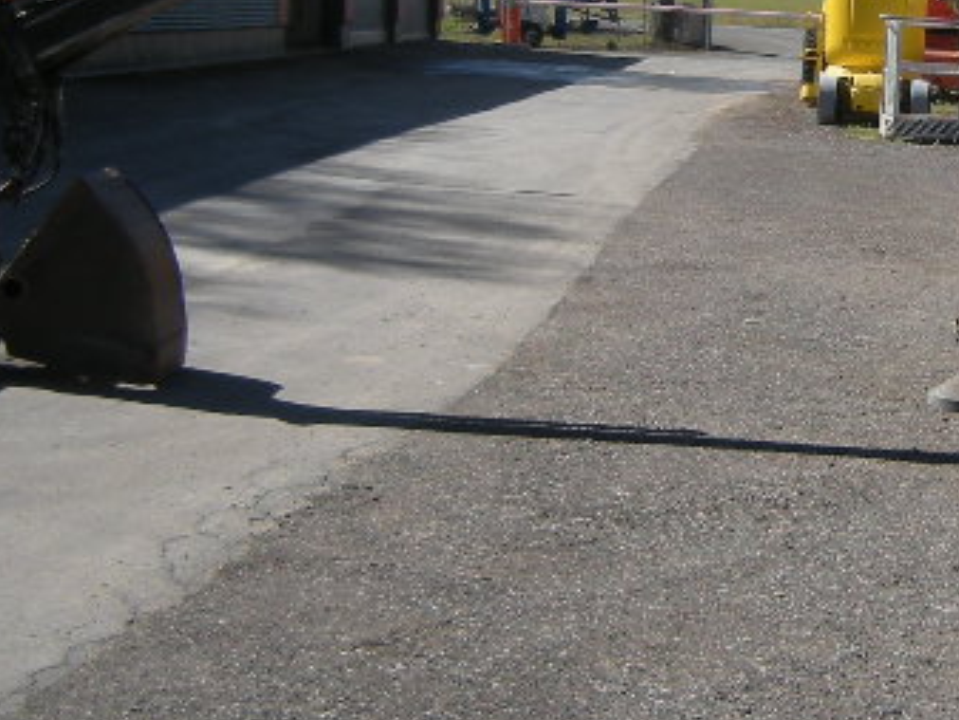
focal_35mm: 85
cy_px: 122
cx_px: 970
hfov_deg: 22.1
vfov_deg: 17.2
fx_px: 2356
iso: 64
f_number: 5.6
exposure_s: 1/264
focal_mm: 4.7
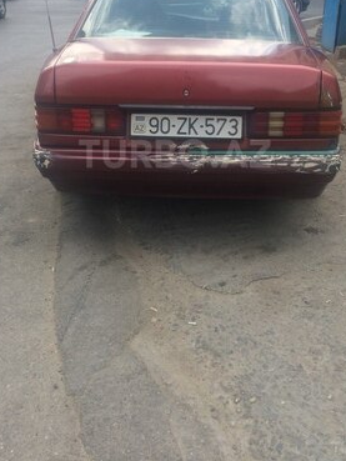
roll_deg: +0.3
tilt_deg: -18.7
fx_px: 519
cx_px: 175
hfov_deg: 36.8
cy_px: 154
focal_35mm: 39
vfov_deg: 47.1
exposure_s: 1/326
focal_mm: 4.15
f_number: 2.2
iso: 32
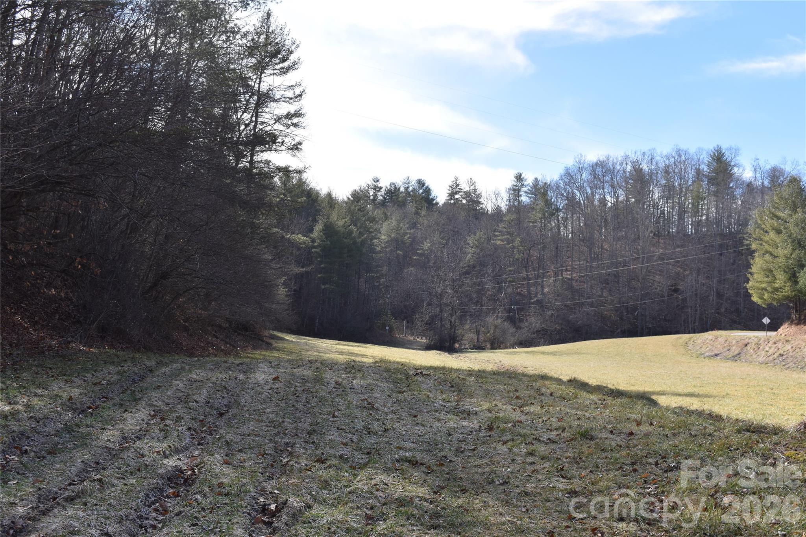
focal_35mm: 44
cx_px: 403
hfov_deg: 45.0
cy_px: 268
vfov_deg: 30.8
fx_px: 974
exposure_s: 1/250
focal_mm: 29
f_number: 8
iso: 200
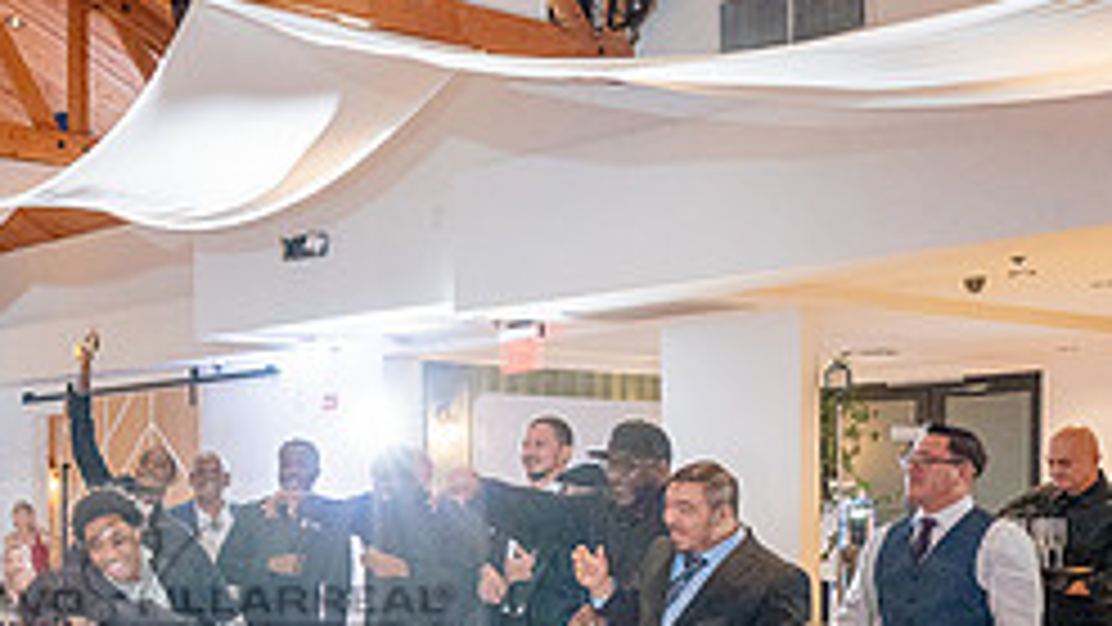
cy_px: 588
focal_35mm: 64
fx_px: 1887
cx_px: 104
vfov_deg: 18.5
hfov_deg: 31.3
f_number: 4
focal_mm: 26
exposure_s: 1/200
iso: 3200
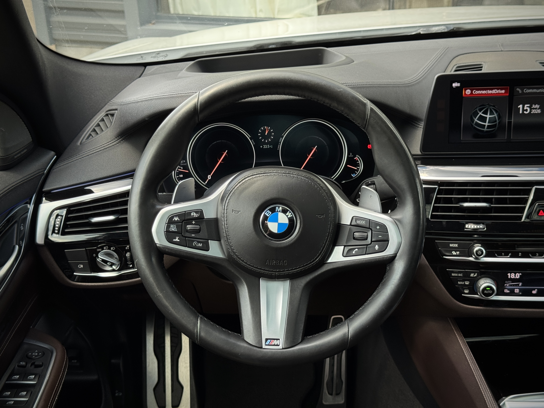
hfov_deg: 39.7
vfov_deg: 30.3
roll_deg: +2.7
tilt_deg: -23.1
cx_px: 272
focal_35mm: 48
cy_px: 204
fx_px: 754
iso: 50
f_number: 1.78
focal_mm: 6.76
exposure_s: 1/209
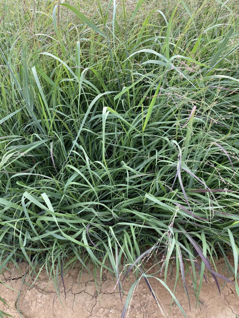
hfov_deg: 53.1
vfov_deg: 67.3
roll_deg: +9.5
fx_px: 239
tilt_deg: -44.4
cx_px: 120
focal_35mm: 26
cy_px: 159
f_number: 1.8
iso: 32
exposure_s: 1/171
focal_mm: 4.25
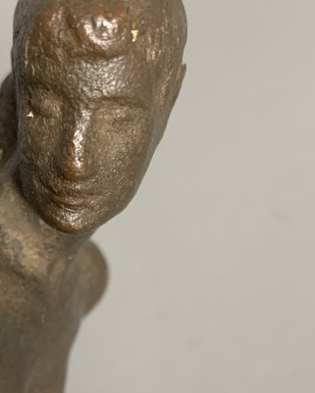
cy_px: 301
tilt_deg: -45.2
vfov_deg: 24.7
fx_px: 885
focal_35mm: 76
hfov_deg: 20.0
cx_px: 75
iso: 125
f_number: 1.8
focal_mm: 4.25
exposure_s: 1/60
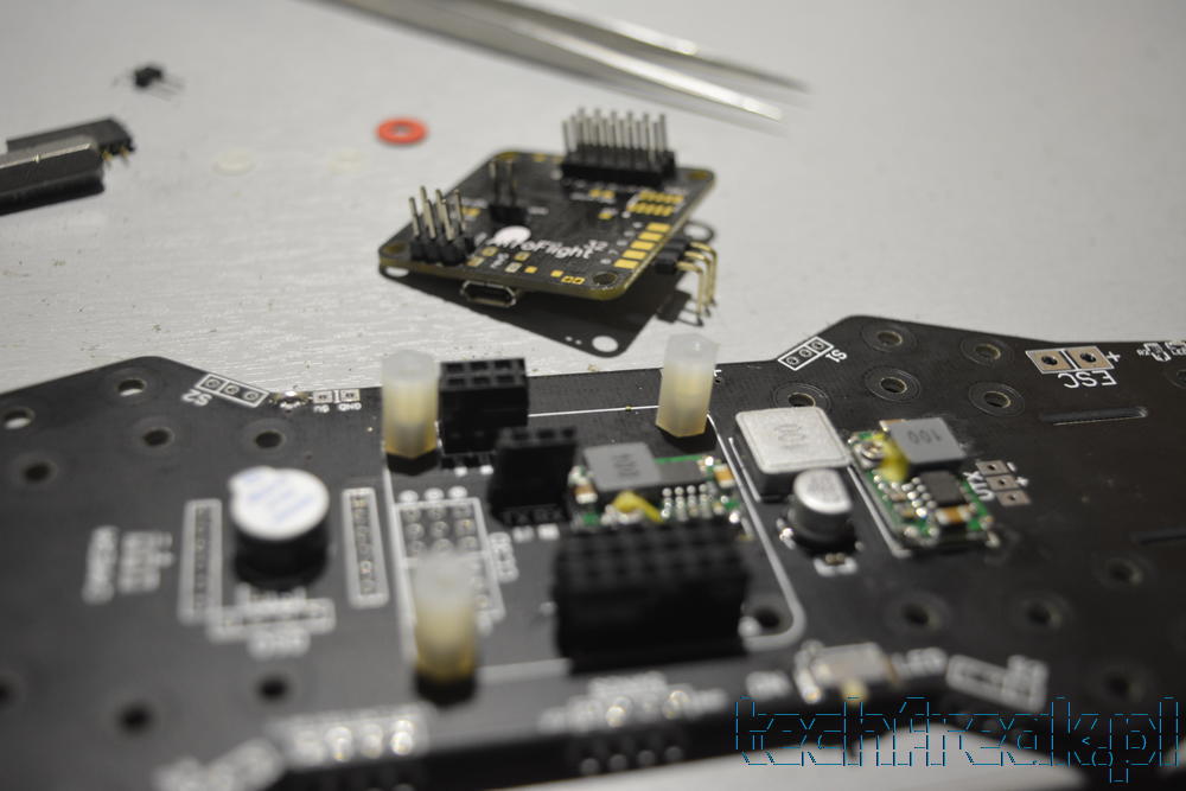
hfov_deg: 46.4
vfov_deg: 31.9
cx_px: 593
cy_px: 396
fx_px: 1384
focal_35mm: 42
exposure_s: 1/60
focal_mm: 28
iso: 800
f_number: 4.5
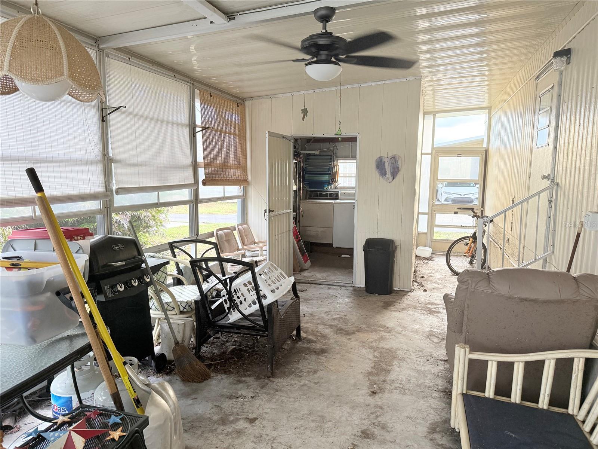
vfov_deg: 56.8
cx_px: 299
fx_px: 415
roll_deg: -0.2
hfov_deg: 71.6
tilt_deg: -6.2
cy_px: 224
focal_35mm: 24
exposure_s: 1/89
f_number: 1.78
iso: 200
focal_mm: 6.76
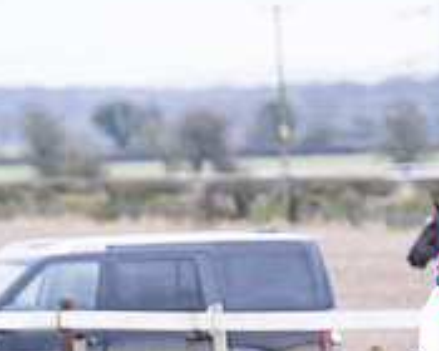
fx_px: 9264
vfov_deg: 2.2
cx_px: 323
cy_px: 500
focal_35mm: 713
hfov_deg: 2.7
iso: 1600
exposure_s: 1/1000
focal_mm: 104
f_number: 2.8
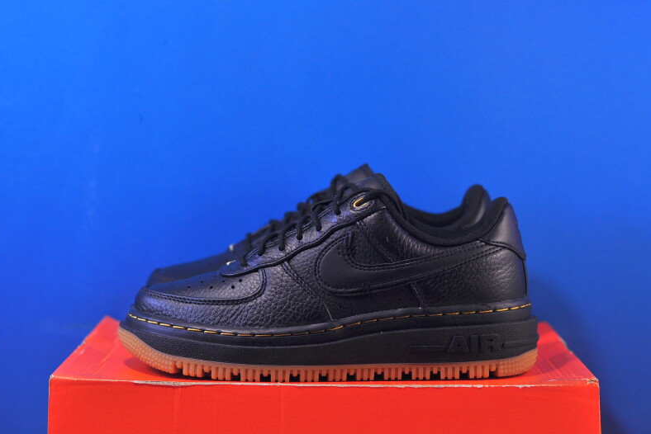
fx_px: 1375
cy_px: 218
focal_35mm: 76
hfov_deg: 26.6
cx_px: 324
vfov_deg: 18.0
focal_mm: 50
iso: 250
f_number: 3.2
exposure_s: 1/250
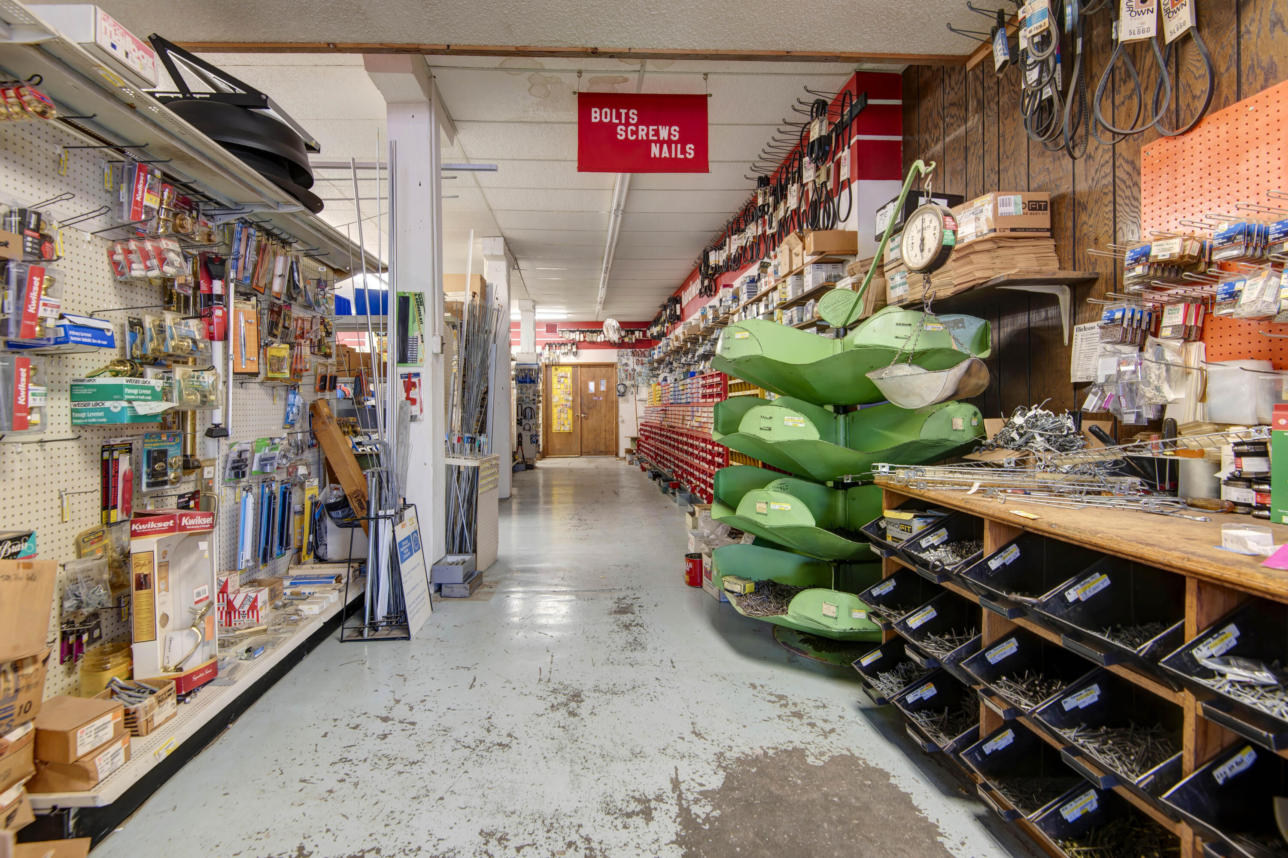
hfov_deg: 96.7
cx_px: 644
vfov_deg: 73.7
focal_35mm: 16
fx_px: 572
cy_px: 429
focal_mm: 16
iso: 100
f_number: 6.3
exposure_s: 1/2.5
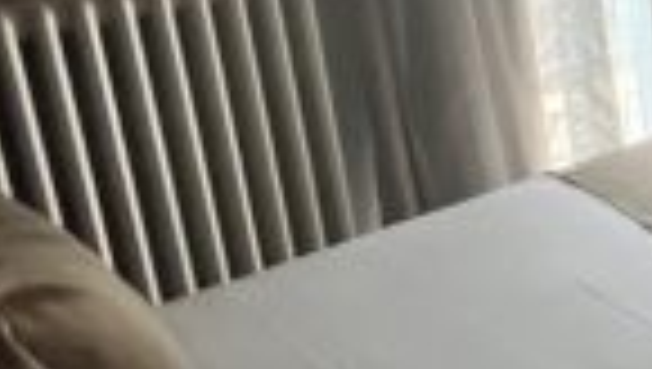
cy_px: 18
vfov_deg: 15.9
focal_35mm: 75
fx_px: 1298
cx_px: 1043
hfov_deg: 22.0
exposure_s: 1/99
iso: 100
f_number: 1.8
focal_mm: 1.57
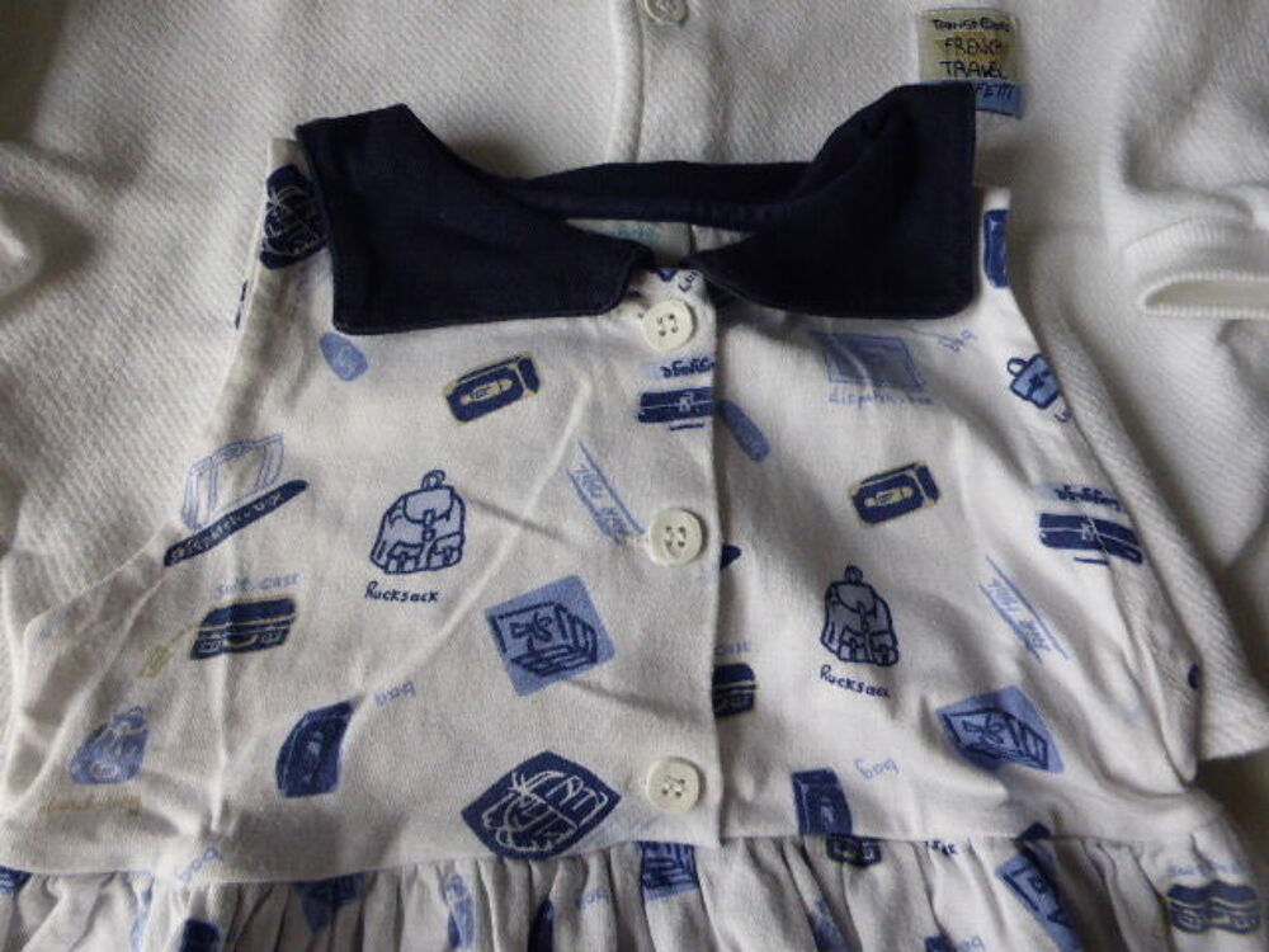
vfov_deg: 54.9
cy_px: 476
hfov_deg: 69.4
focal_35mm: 25
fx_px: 916
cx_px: 634
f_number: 3.3
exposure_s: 1/60
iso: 320
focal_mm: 4.3
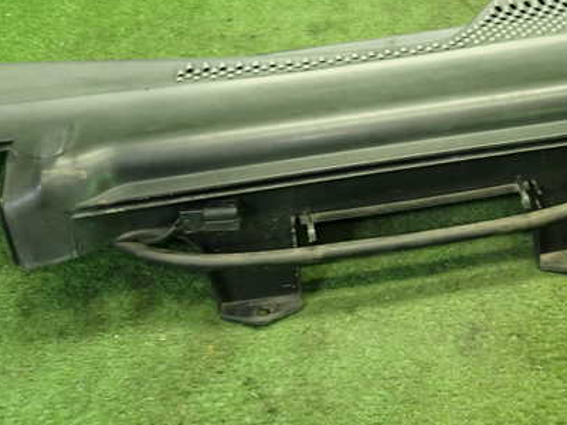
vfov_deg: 32.1
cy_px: 176
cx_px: 398
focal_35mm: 45
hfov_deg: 41.3
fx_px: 737
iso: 320
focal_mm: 5.4
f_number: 2.3
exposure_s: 1/30
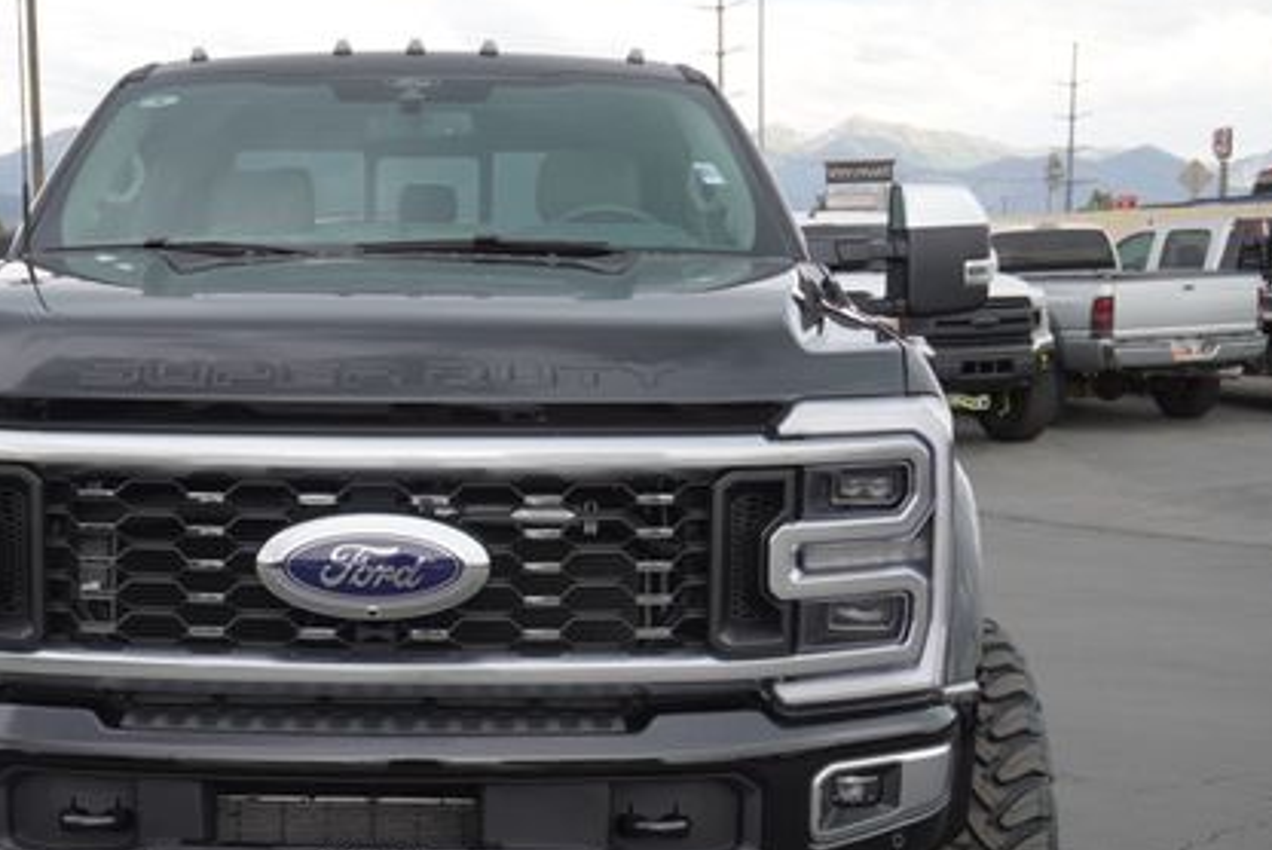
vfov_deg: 22.5
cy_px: 612
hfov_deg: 33.0
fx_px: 2121
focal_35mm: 60
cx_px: 388
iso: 100
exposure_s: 1/100
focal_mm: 26
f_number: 5.6
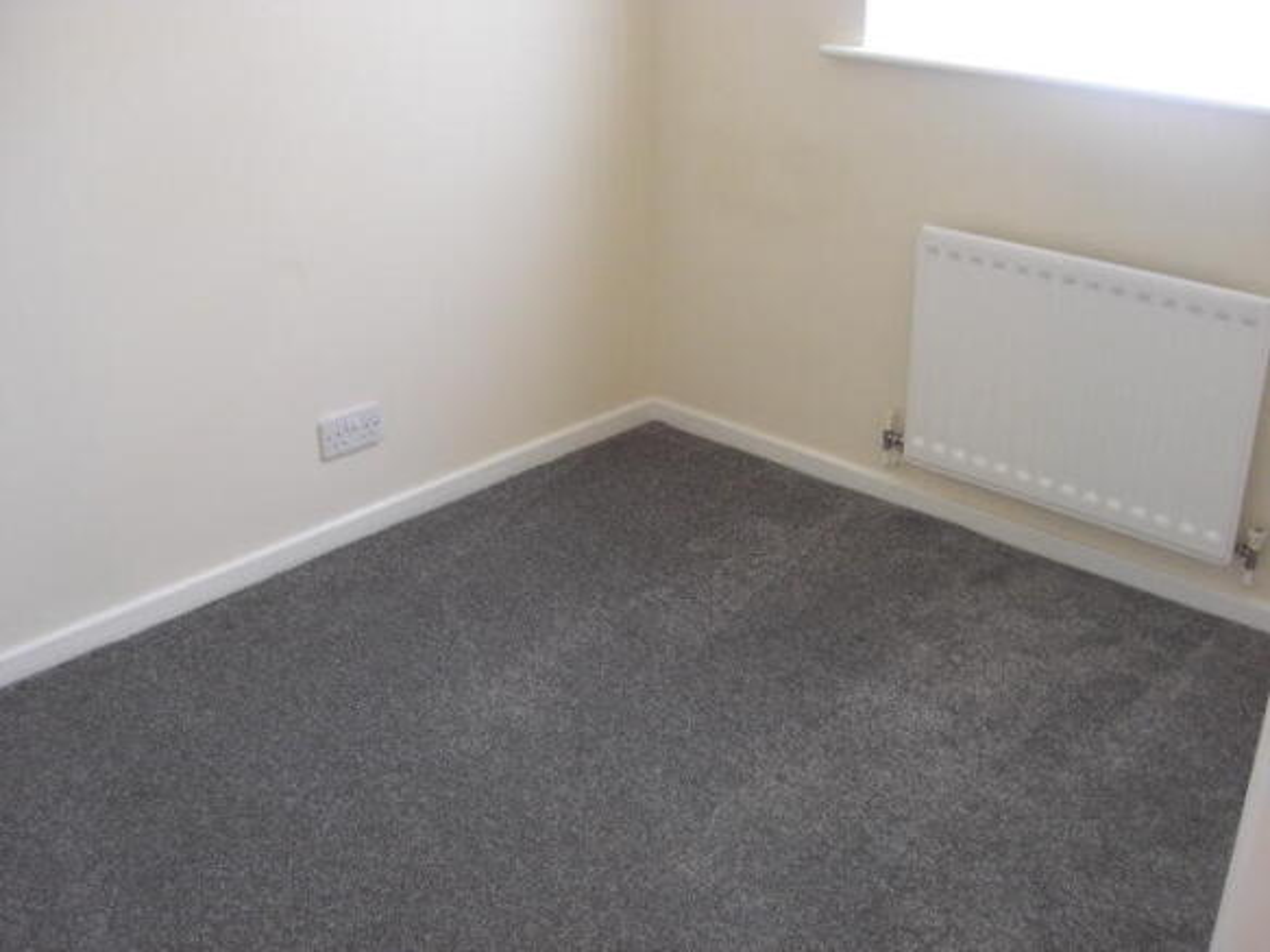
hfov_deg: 49.0
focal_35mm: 38
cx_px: 635
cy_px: 476
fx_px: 1394
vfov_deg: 37.7
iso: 400
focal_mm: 7.9
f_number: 2.8
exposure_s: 1/80
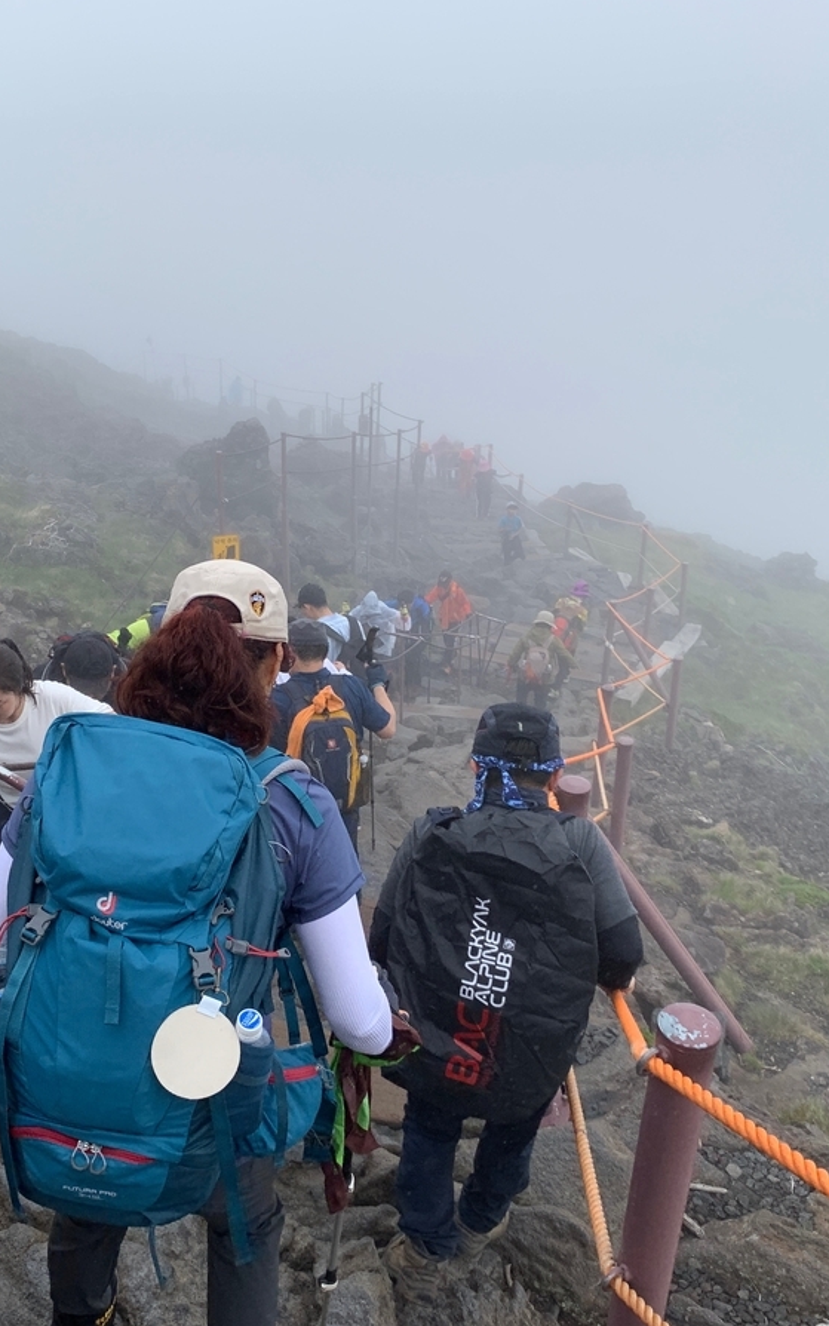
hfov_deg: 33.9
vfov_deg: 52.7
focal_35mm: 37
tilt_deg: -28.0
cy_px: 660
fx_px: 1337
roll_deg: +1.6
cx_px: 233
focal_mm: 4.25
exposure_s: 1/1992
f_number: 1.8
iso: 25
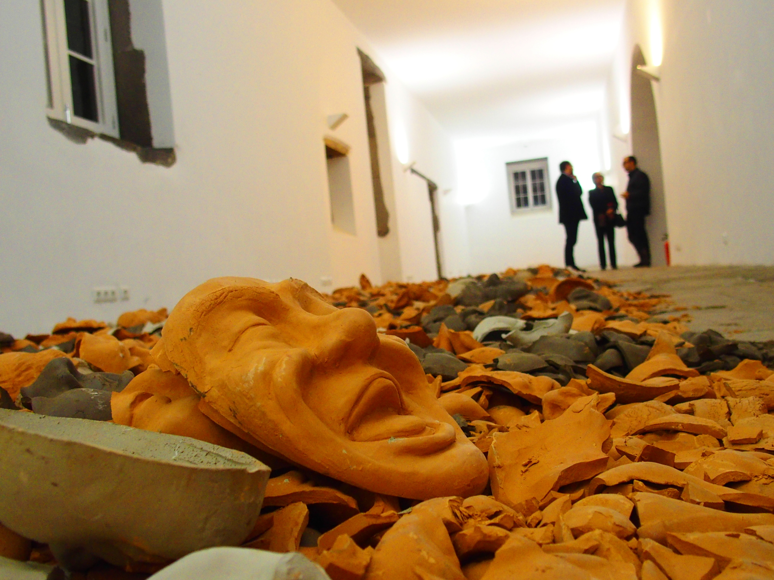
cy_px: 290
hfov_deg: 52.6
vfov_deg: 40.7
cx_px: 387
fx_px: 783
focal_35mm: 35
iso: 500
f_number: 2.8
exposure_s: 1/30
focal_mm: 7.4
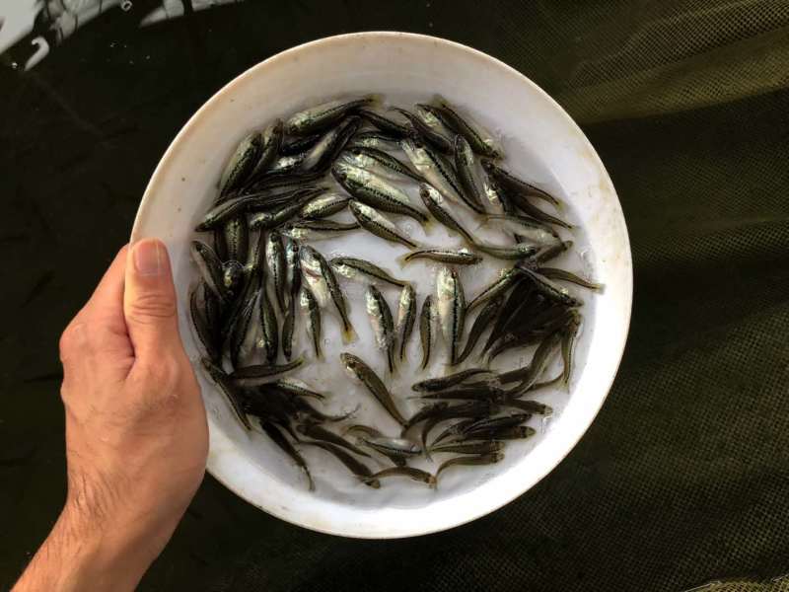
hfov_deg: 63.4
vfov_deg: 49.7
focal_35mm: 28
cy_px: 296
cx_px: 394
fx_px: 638
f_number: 1.8
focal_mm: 4
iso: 50
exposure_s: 1/15
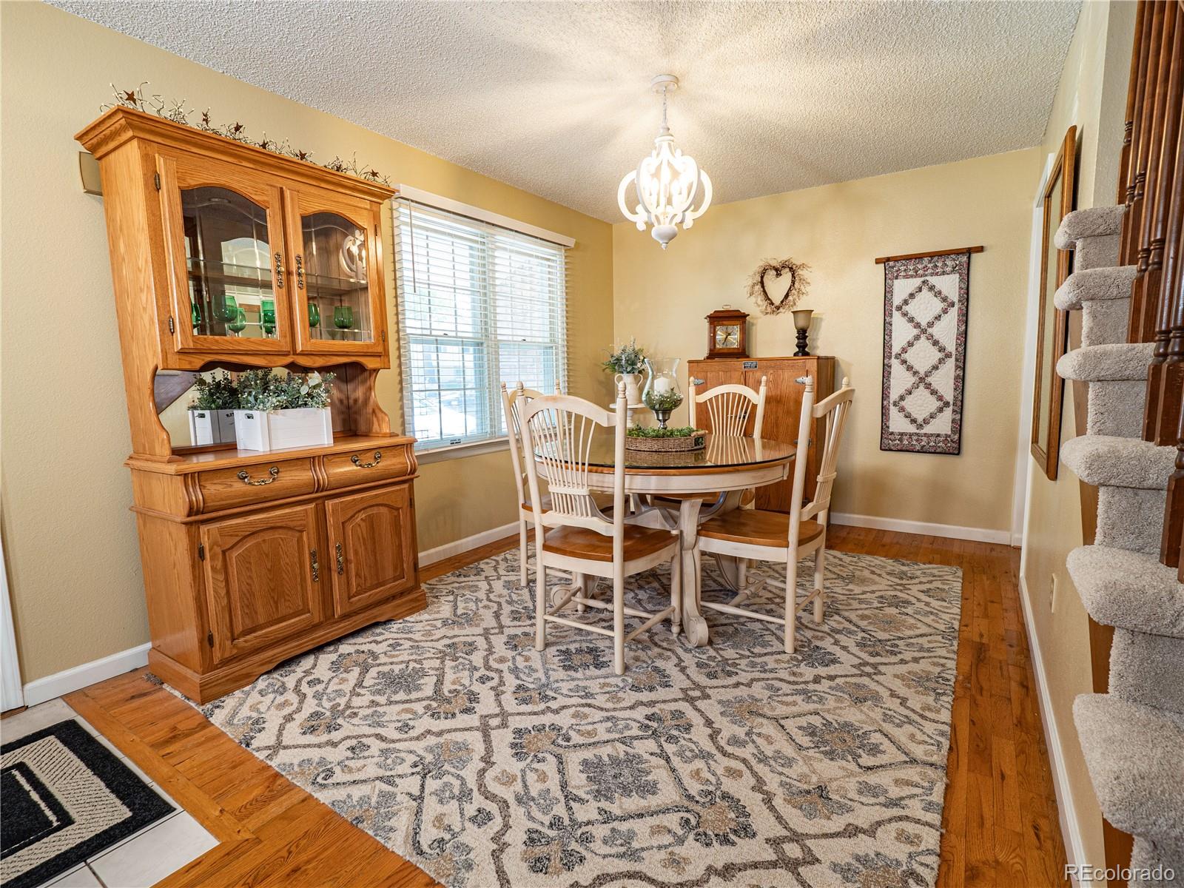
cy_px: 444
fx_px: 547
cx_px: 592
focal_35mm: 16
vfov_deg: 78.1
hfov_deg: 94.5
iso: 200
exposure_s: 1/13
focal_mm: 8
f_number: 4.5
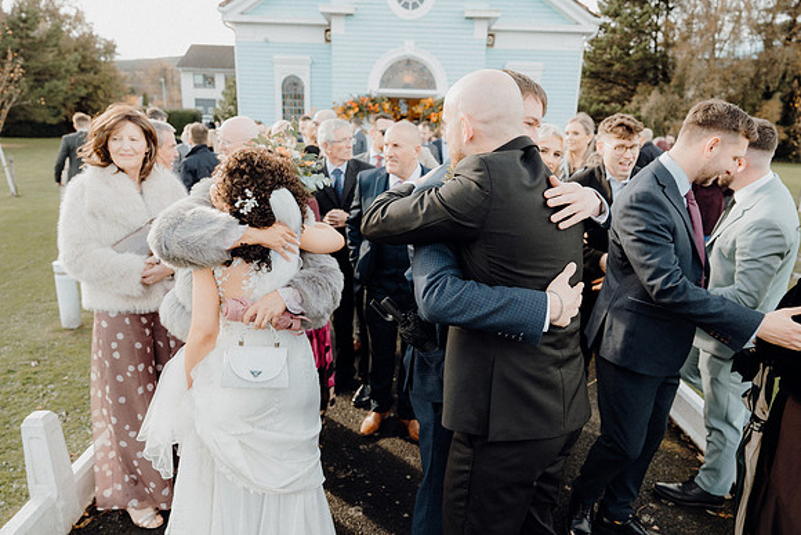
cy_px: 268
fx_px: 534
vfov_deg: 53.2
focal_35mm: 24
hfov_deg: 73.7
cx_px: 400
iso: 320
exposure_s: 1/400
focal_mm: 24
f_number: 3.5
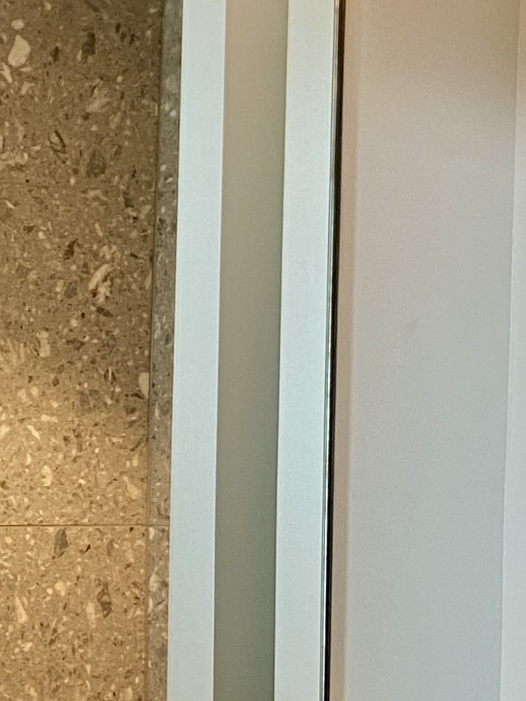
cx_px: -294
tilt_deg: -3.1
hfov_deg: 12.1
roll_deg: +0.5
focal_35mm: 116
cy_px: 636
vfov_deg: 16.7
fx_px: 2350
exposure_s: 1/60
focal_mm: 4.25
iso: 160
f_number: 1.8
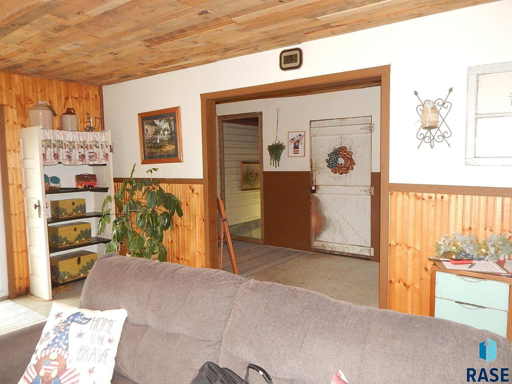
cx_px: 256
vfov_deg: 54.9
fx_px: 370
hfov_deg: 69.4
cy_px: 192
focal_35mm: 25
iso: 360
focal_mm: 4.5
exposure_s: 1/30
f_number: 3.1
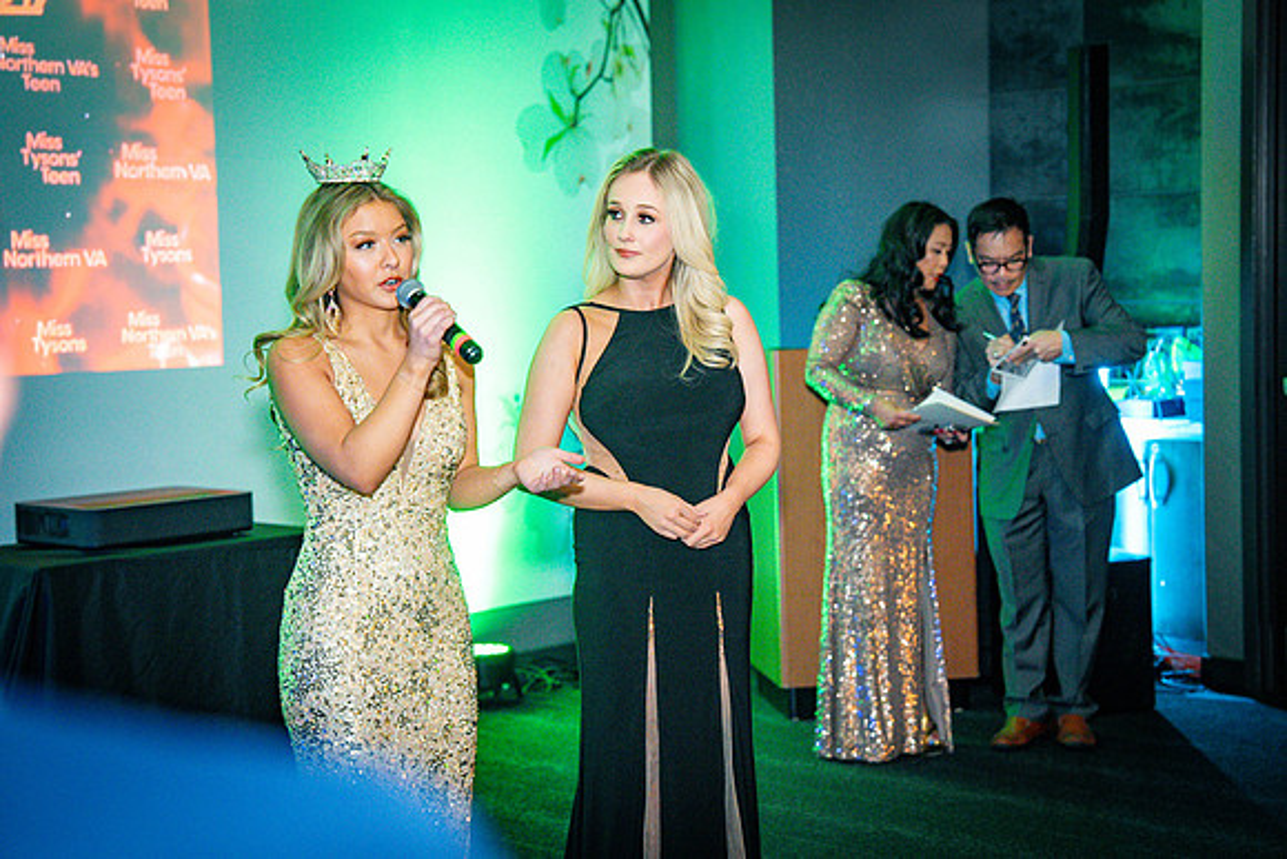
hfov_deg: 28.8
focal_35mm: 70
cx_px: 644
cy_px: 430
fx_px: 2503
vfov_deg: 19.5
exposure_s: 1/125
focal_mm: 70
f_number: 2.8
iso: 3200
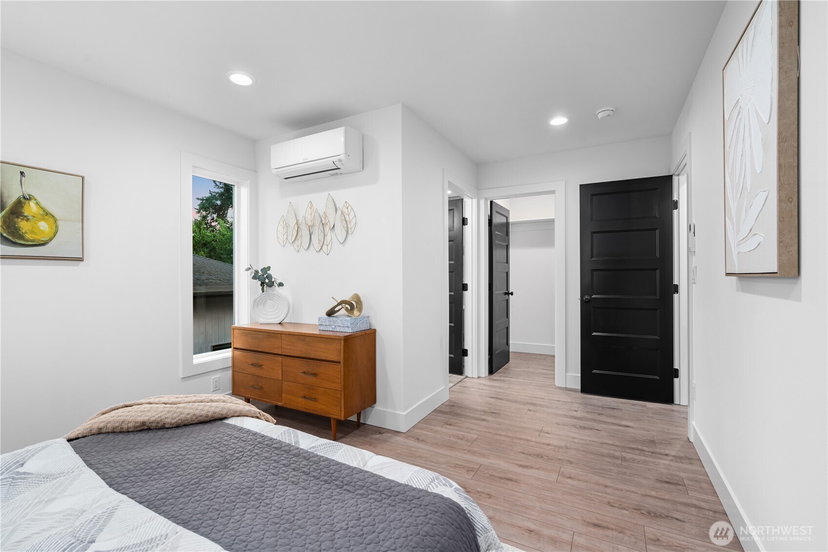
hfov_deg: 96.7
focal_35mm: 16
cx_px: 414
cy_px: 276
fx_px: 368
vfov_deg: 73.7
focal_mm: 16
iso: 100
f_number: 8
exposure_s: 1.3
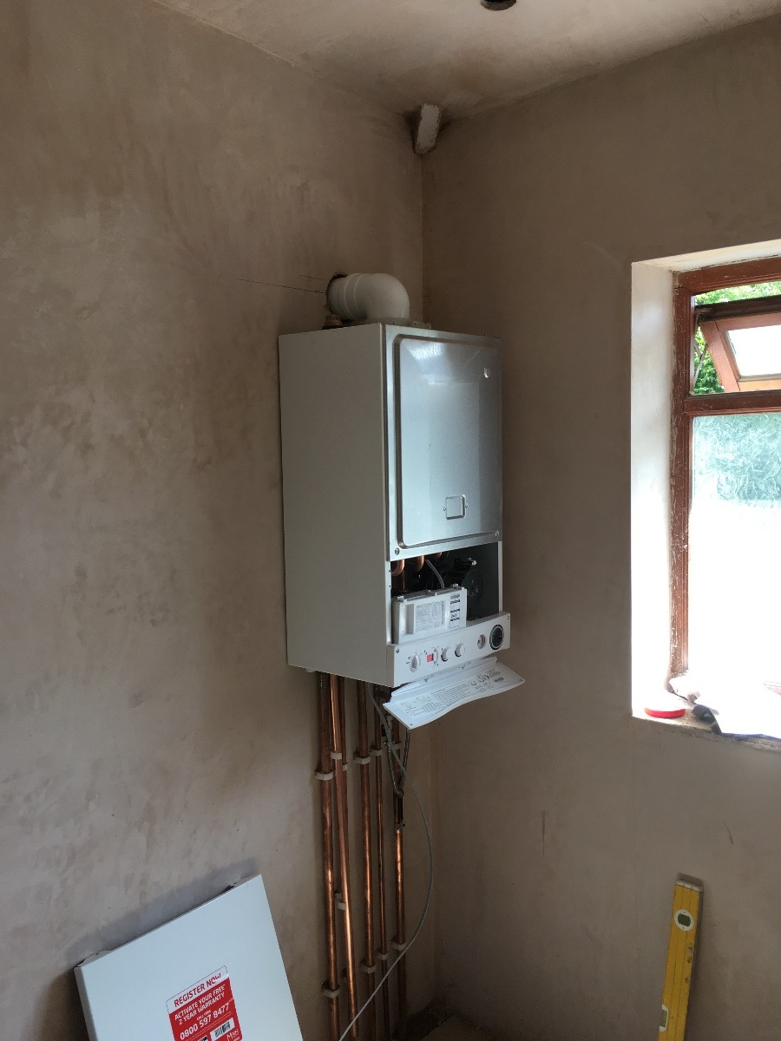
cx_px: 390
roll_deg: +1.4
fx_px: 872
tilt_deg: -3.5
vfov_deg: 61.7
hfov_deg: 48.2
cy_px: 520
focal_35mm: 29
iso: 32
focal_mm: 4.15
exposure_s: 1/100
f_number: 2.2
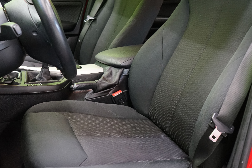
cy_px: 64
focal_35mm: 41
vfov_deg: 32.5
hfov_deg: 47.4
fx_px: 287
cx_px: 122
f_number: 5
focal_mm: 29
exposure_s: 1/20
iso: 3200
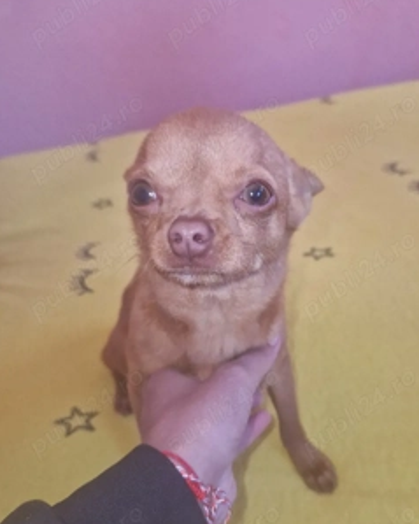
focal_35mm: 30
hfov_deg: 48.1
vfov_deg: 58.6
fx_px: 465
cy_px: 296
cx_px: 258
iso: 200
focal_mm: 5.4
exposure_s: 1/100
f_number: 1.8
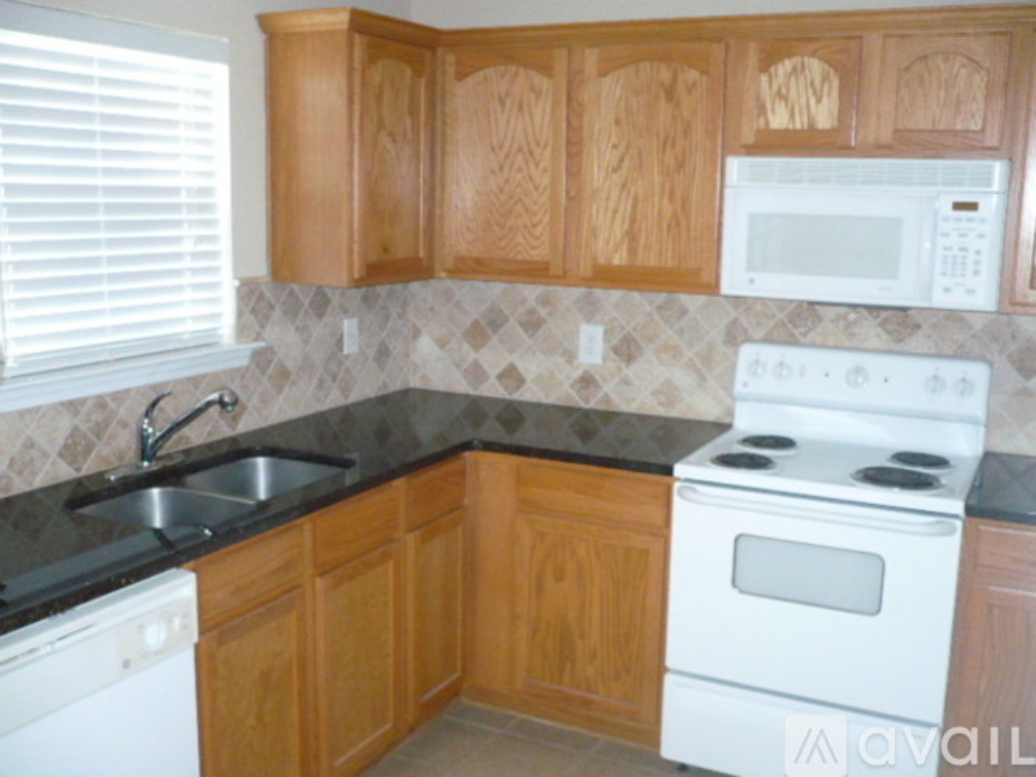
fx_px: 1047
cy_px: 388
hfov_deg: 52.6
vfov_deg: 40.7
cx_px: 518
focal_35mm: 35
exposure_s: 1/30
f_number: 2.8
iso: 400
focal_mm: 5.8
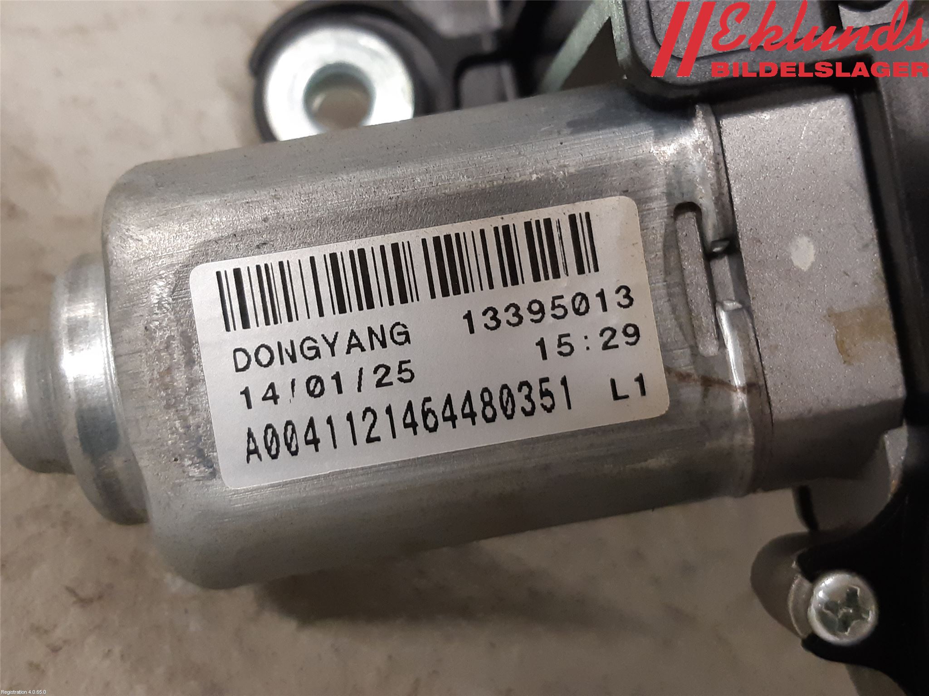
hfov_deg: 67.3
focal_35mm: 26
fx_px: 698
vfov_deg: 53.1
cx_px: 464
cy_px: 348
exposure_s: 1/50
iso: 250
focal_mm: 3.93
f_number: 1.7
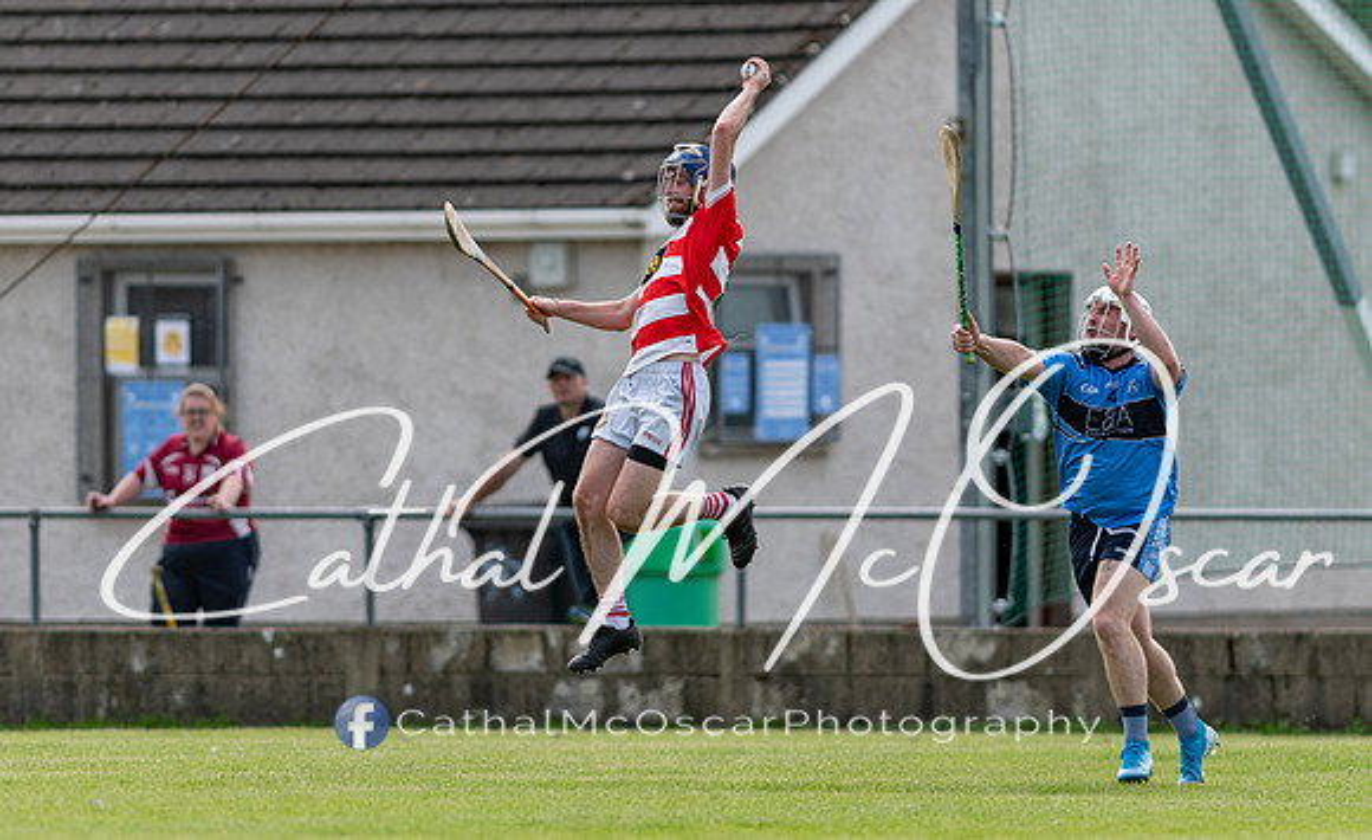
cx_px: 634
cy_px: 443
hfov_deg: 3.7
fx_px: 21087
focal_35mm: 567
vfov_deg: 2.3
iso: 110
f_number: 2.8
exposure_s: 1/1250
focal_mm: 300
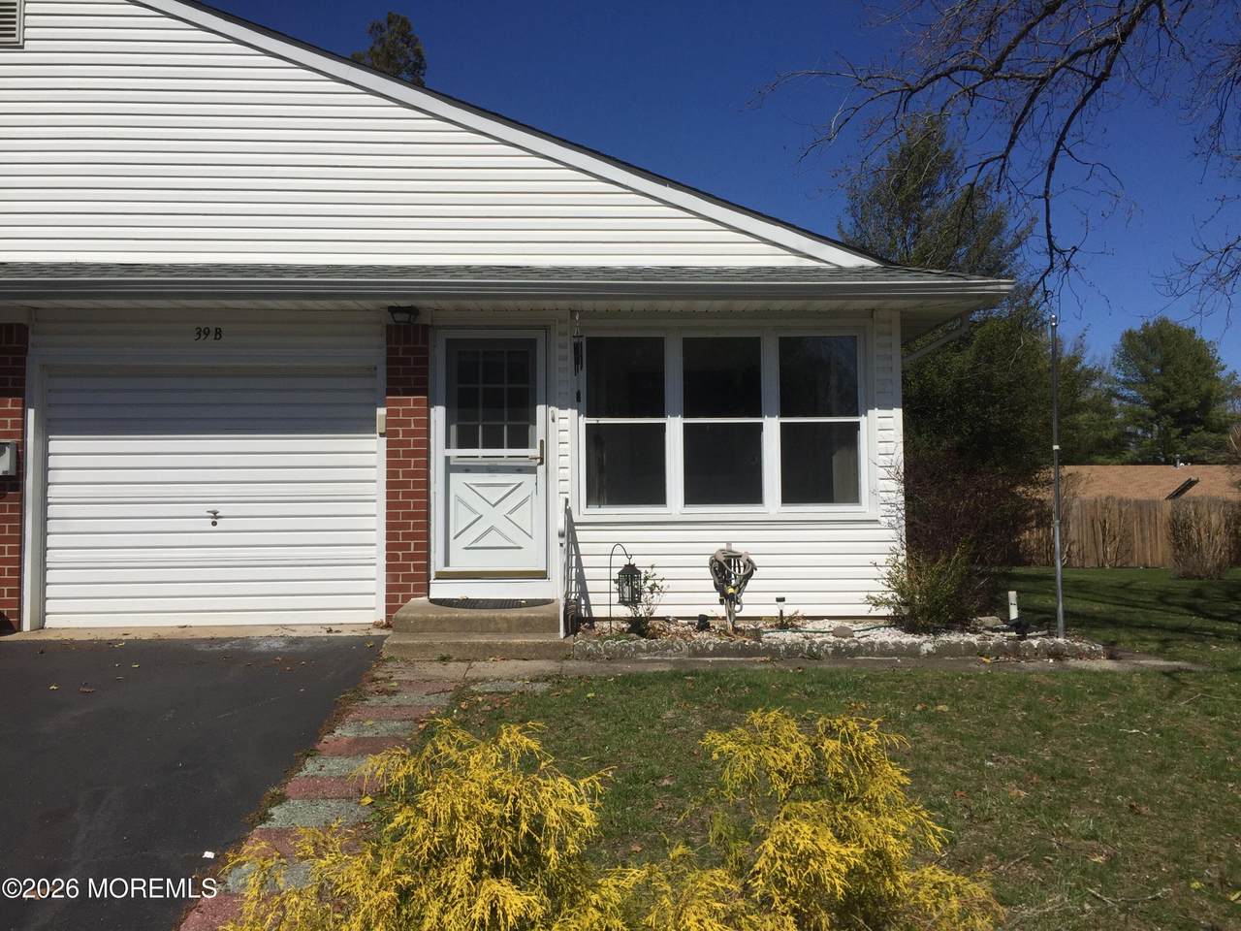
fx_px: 1040
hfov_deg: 61.7
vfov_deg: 48.2
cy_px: 466
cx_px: 620
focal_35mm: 29
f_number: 2.2
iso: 32
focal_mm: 4.15
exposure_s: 1/6623
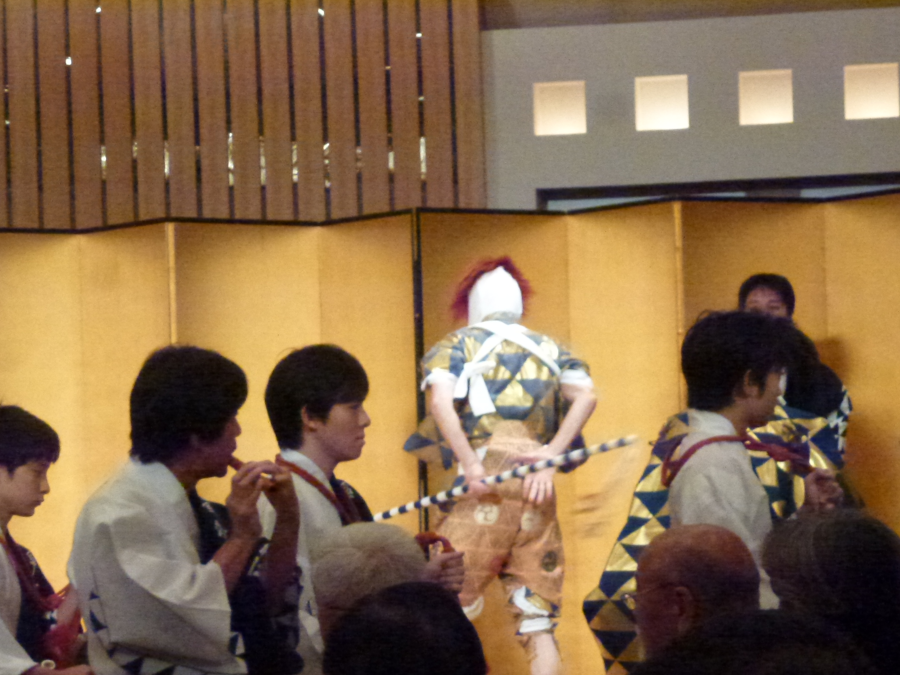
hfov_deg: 15.2
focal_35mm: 130
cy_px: 377
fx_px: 3380
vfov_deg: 11.4
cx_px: 506
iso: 1600
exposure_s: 1/200
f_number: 5.1
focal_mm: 20.2
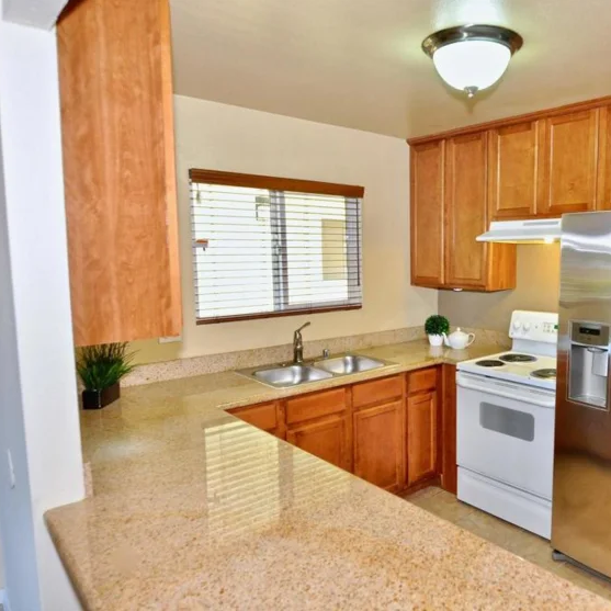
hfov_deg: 57.2
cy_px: 305
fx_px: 539
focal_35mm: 27
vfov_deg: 59.1
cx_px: 426
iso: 500
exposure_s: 1/60
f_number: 4
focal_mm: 14
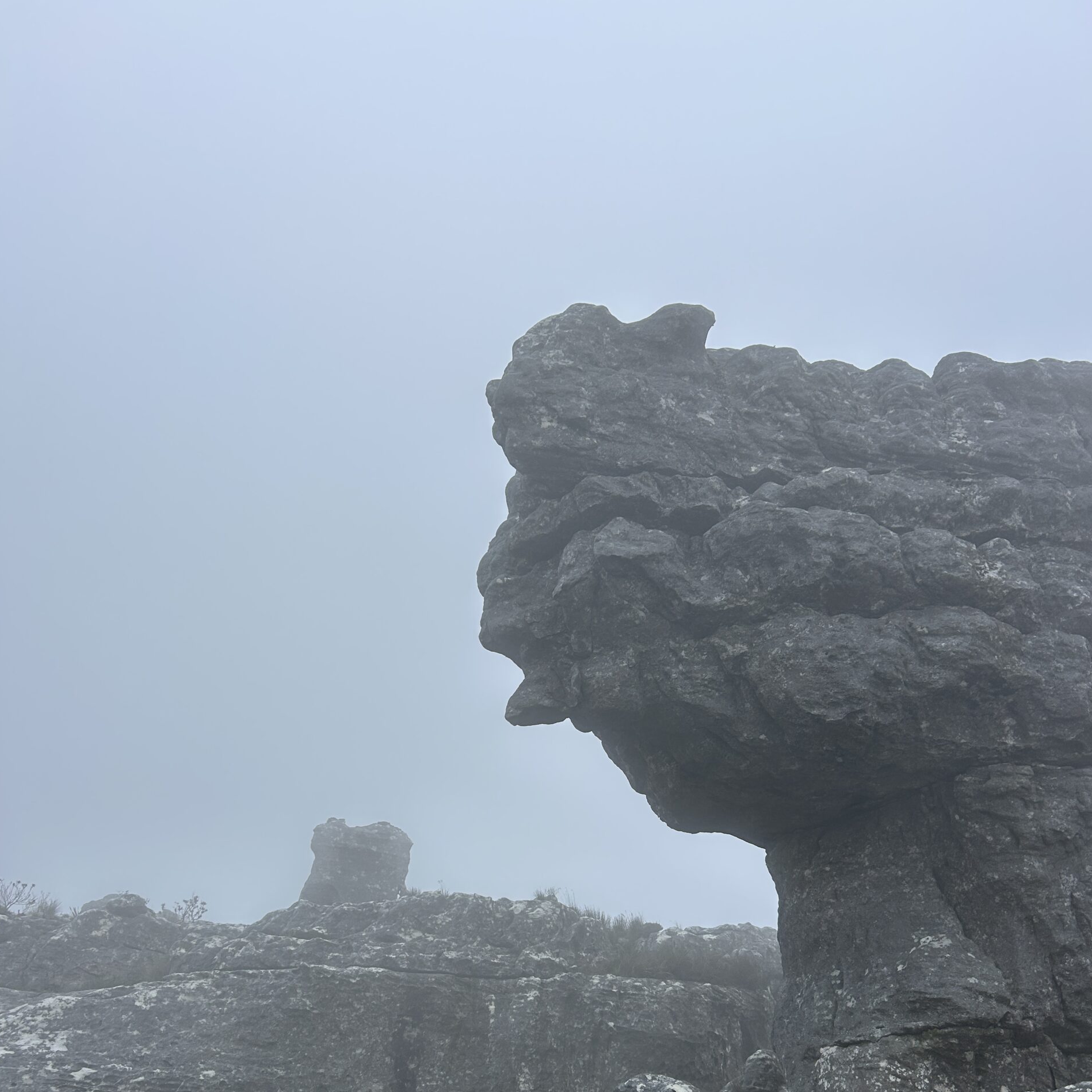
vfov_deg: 51.7
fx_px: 1106
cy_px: 717
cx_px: 547
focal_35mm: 31
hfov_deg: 52.5
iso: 50
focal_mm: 5.7
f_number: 1.5
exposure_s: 1/2571
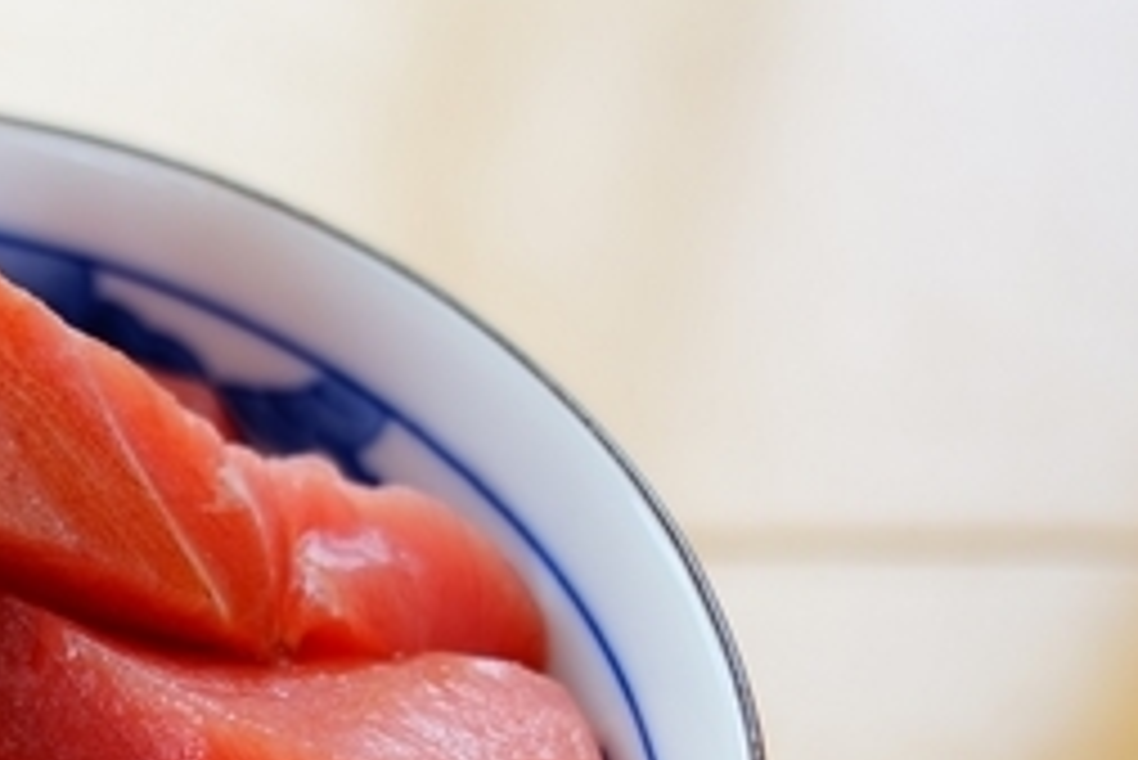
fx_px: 3606
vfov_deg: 11.9
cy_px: 800
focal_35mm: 114
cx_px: -189
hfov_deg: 17.2
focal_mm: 36
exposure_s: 1/60
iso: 160
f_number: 4
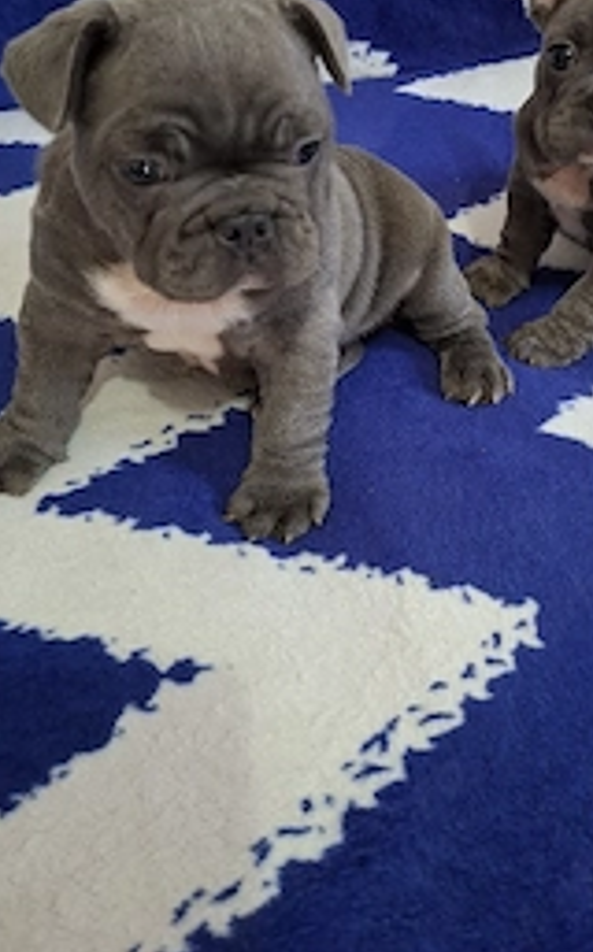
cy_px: 315
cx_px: 419
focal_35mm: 38
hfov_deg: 33.1
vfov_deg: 50.6
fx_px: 985
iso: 400
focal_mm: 5.54
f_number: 1.8
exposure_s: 1/25
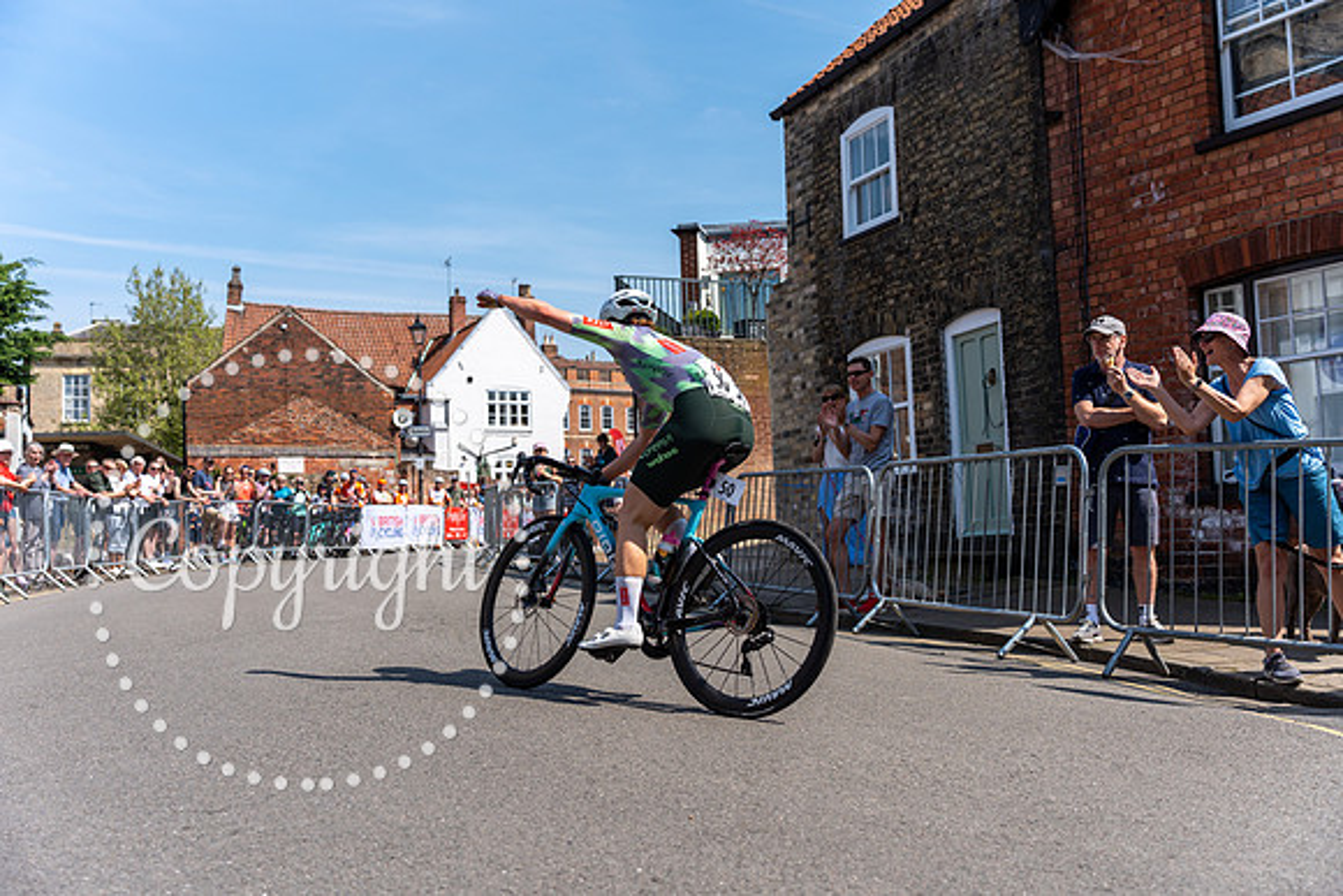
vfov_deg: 37.9
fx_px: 1306
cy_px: 448
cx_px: 672
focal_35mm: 35
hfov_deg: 54.4
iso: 160
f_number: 3.5
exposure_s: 1/2500
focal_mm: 35
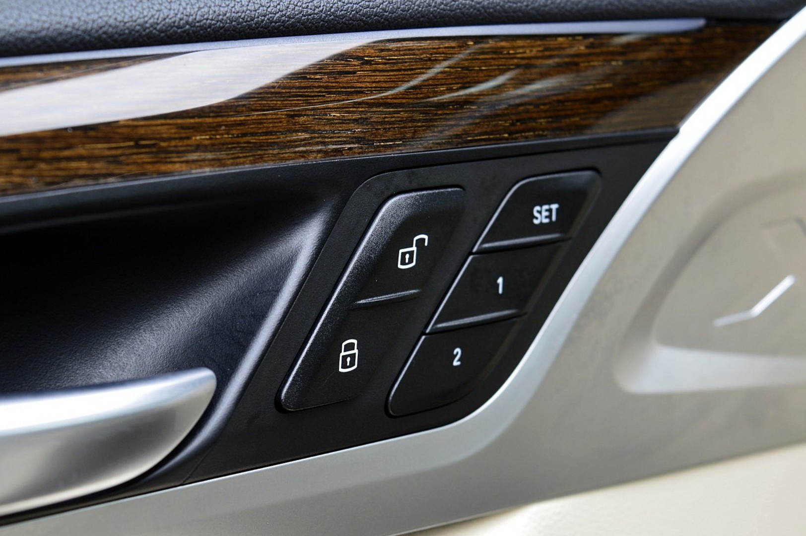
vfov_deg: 17.5
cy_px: 268
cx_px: 403
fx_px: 1745
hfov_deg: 26.0
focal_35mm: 78
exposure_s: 1/80
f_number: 8
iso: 400
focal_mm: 52
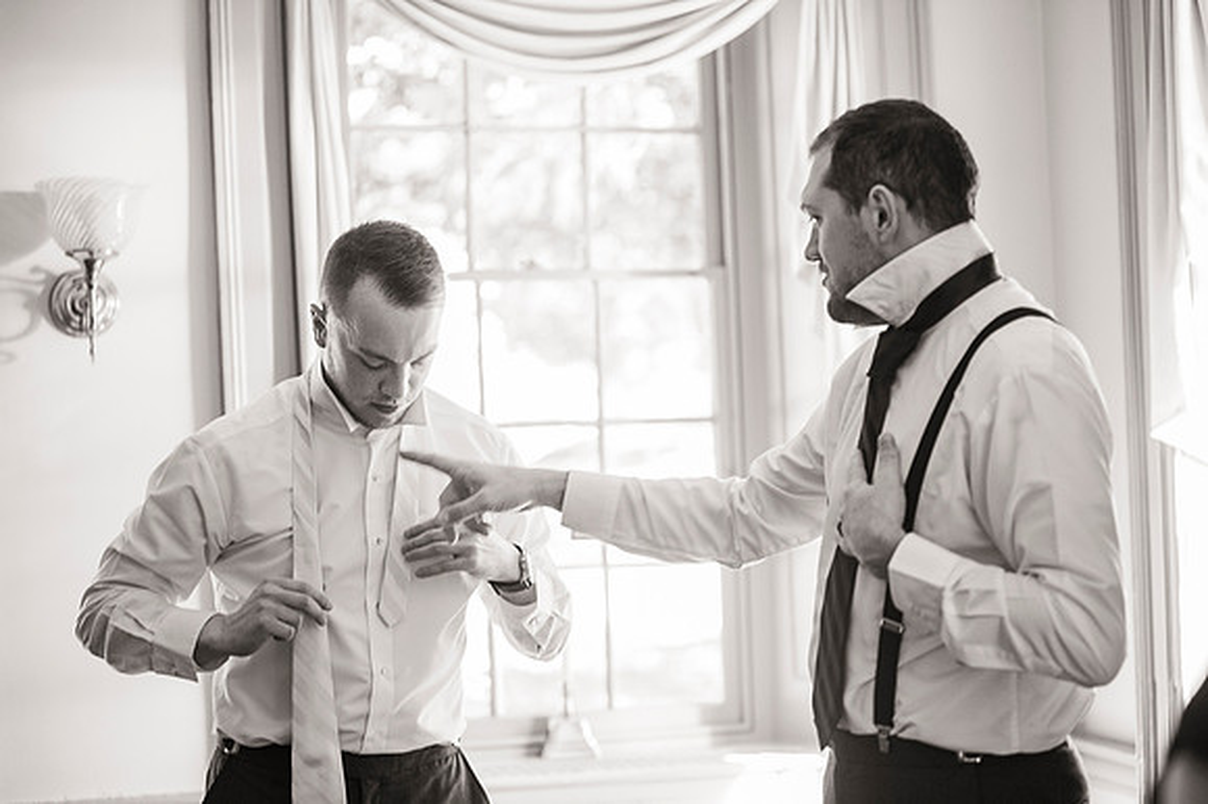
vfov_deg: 17.0
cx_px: 604
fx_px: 2683
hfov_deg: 25.4
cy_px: 402
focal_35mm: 80
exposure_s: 1/160
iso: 1250
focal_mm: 80
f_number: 2.8
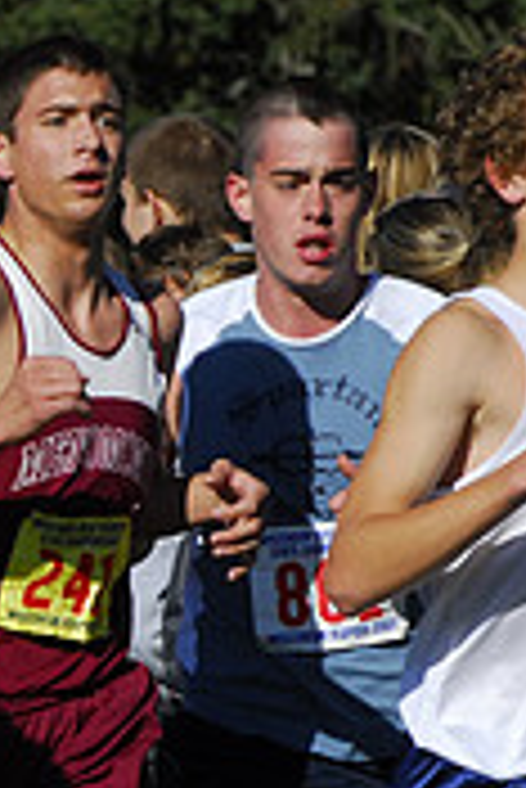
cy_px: 738
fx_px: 19021
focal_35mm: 870
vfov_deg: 2.4
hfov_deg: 1.6
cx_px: -742
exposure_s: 1/1600
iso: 400
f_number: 7.1
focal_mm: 175
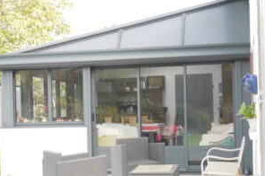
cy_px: 120
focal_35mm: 79
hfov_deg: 25.7
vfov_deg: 17.2
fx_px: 581
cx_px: 114
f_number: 5.6
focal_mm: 24
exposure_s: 1/1000
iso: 3200
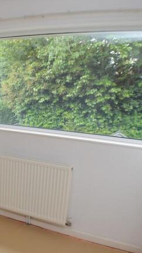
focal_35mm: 48
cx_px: -24
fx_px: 322
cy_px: 128
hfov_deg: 23.0
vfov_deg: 42.9
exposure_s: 1/100
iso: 400
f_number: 5
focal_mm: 20
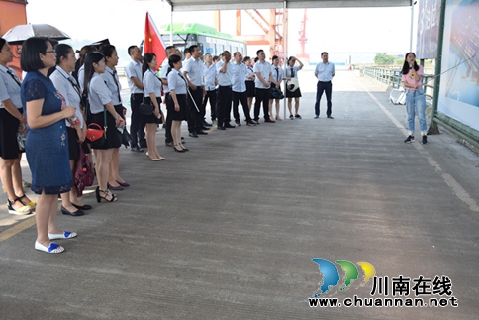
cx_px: 241
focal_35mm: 33
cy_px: 158
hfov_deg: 57.9
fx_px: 433
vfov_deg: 40.5
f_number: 5.6
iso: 100
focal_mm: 21
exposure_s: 1/125
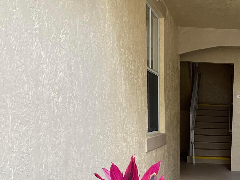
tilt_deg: -12.2
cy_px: 195
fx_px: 451
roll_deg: -3.2
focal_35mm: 65
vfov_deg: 21.5
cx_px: 245
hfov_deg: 27.9
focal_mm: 3
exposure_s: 1/120
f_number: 1.8
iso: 25
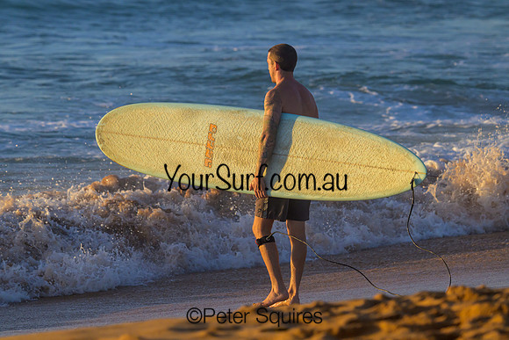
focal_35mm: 410
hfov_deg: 5.0
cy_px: 170
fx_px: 5798
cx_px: 254
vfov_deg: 3.4
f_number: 10
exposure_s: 1/2000
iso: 1250
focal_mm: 410
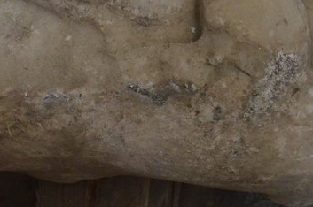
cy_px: -6
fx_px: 1328
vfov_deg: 8.9
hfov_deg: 13.4
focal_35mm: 153
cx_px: 190
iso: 3200
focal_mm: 36
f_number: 5
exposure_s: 1/20
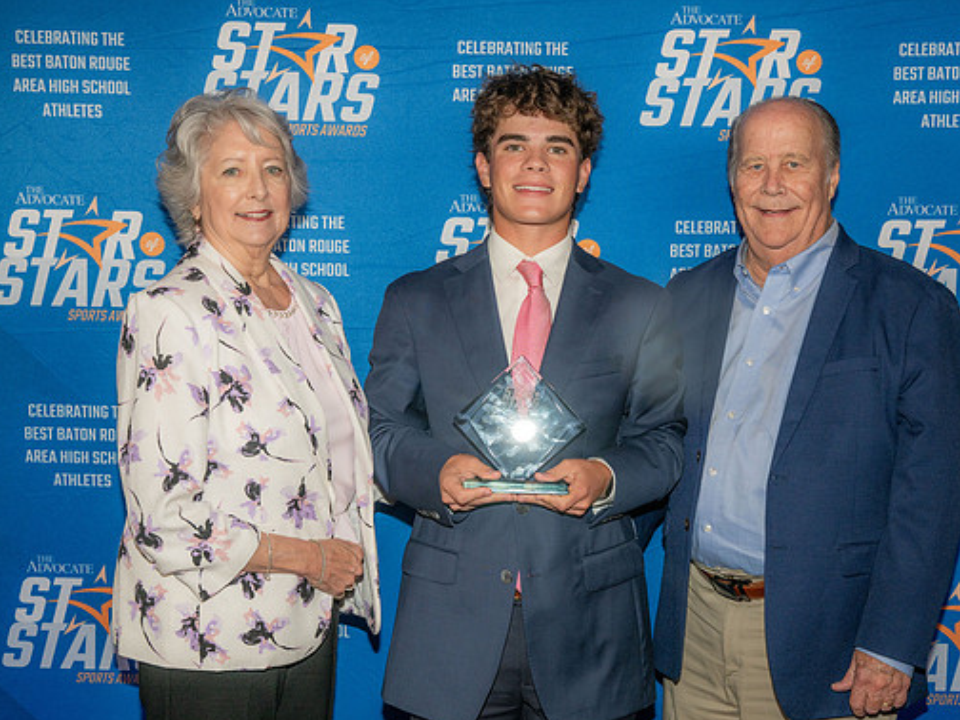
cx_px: 539
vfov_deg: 28.0
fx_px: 1442
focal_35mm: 52
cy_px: 367
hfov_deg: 36.8
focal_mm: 47
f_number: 8
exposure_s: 1/100
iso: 320
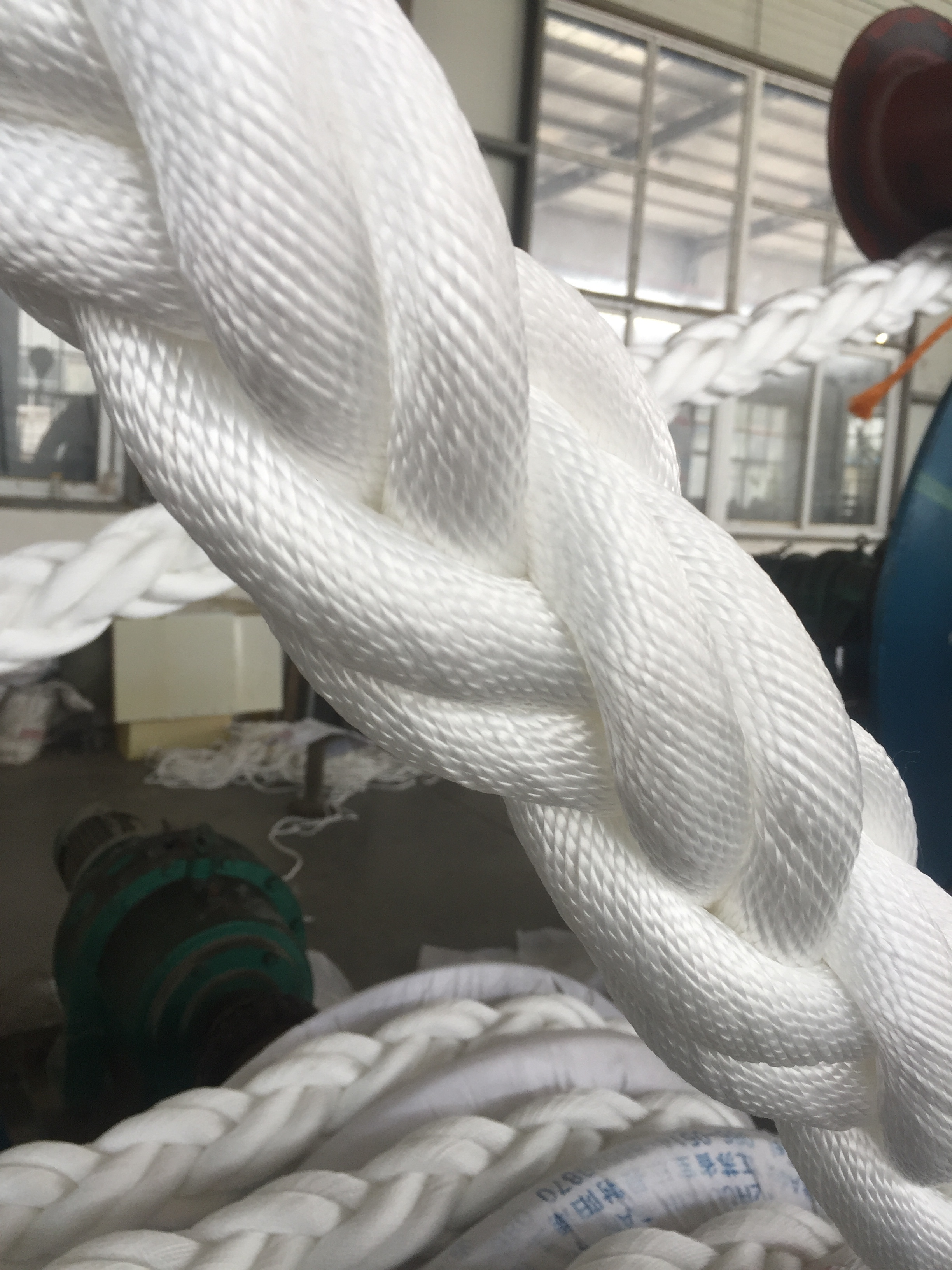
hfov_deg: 48.2
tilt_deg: -5.7
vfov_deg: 61.7
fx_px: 1063
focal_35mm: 29
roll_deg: -3.1
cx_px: 476
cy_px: 635
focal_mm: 4.15
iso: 40
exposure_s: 1/100
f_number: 2.2
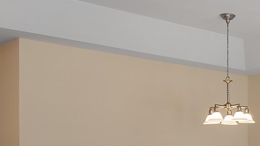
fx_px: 469
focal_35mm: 68
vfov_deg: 17.1
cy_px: 163
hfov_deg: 27.9
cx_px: 294
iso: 100
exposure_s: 1/6
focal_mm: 10
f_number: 8
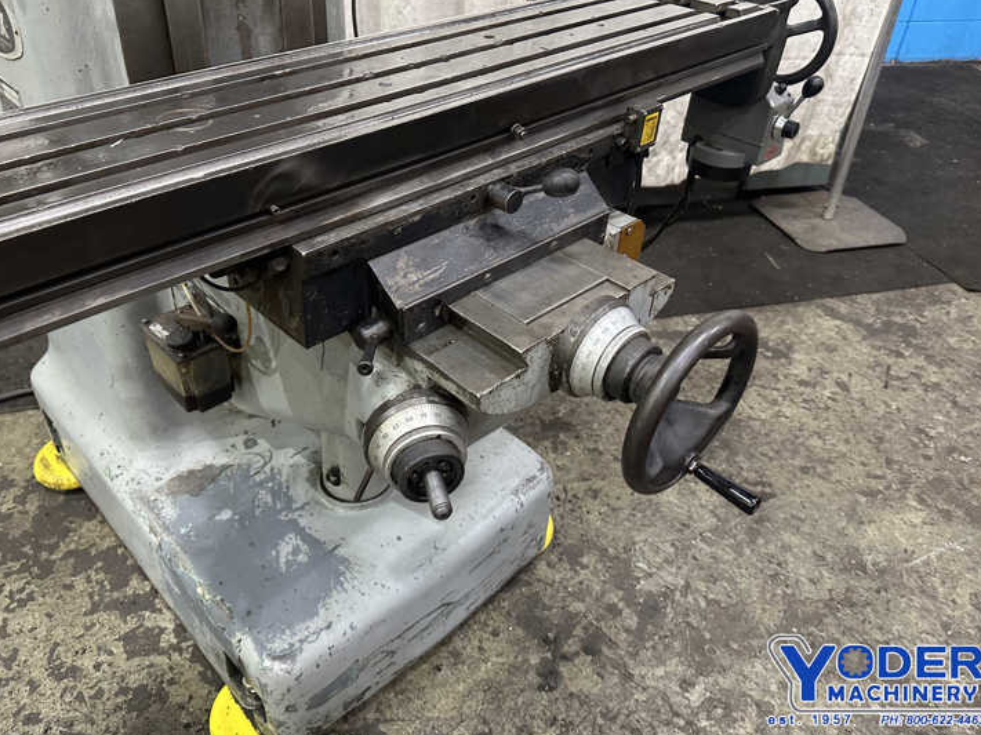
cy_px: 330
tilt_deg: -35.8
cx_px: 458
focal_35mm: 27
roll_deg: +0.7
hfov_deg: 65.3
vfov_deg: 51.3
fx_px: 765
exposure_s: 1/60
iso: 320
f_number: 1.78
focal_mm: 6.86
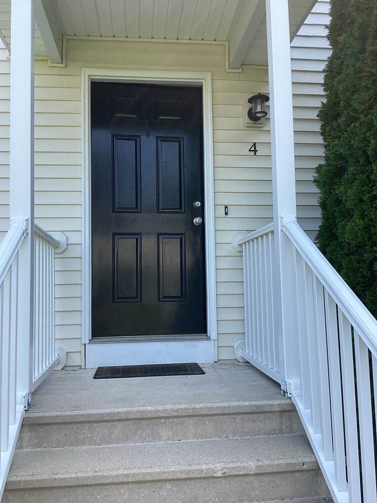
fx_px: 465
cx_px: 185
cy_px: 257
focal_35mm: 32
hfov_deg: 44.2
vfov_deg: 56.8
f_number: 2.4
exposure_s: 1/345
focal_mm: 3.3
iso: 25
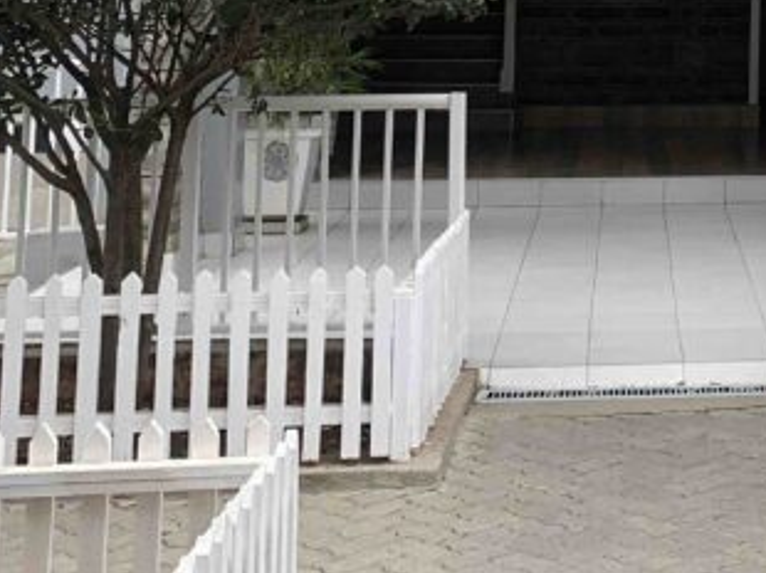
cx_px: 919
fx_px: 1902
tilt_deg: +3.8
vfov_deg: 16.1
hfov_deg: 21.2
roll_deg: -2.0
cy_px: -215
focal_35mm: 86
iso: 25
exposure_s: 1/590
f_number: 1.8
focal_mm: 4.25
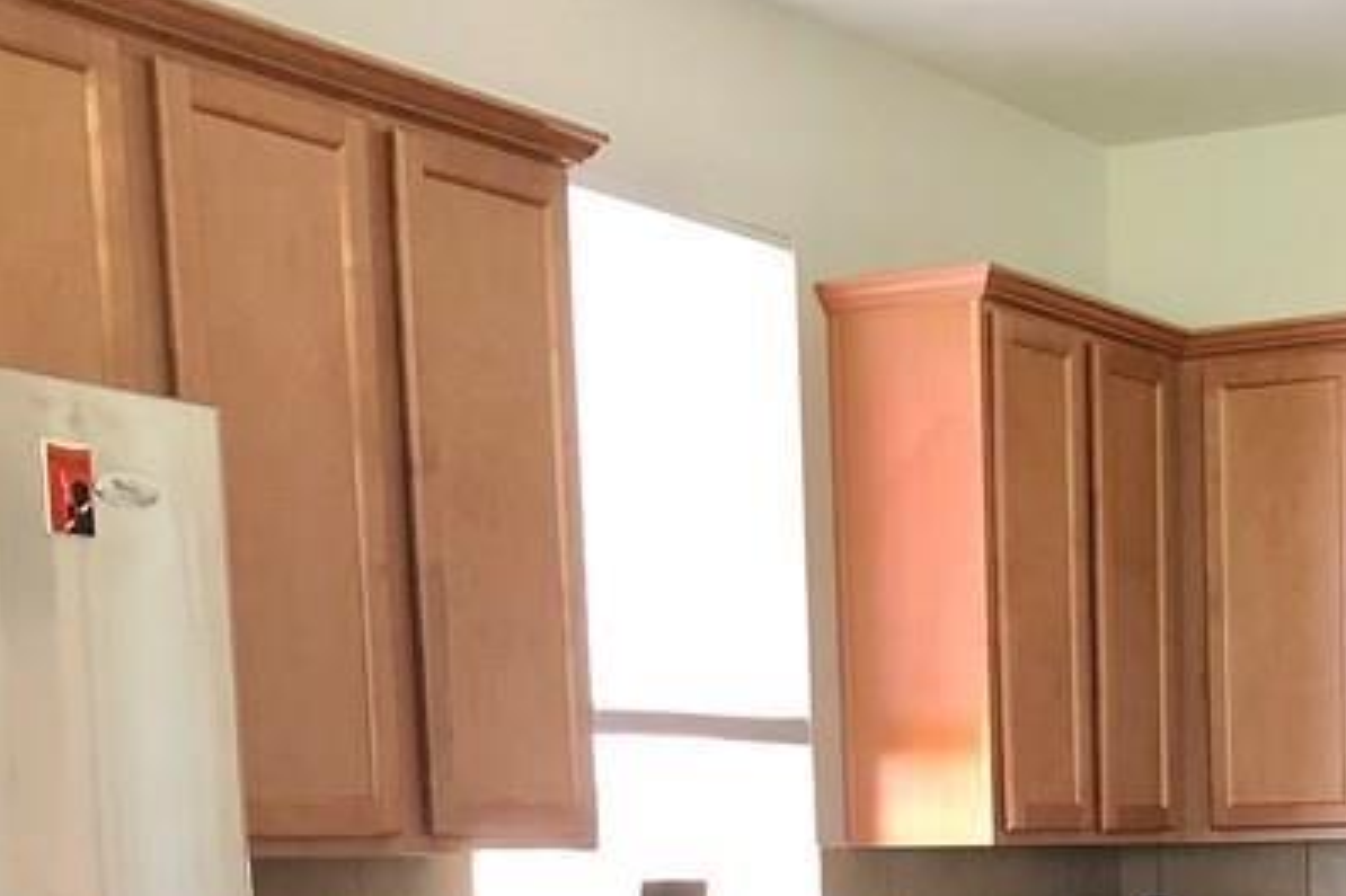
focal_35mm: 75
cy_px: 1214
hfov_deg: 26.4
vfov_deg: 16.9
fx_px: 2803
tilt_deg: -8.1
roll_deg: +1.7
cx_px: 1130
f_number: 1.8
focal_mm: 4
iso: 100
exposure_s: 1/15
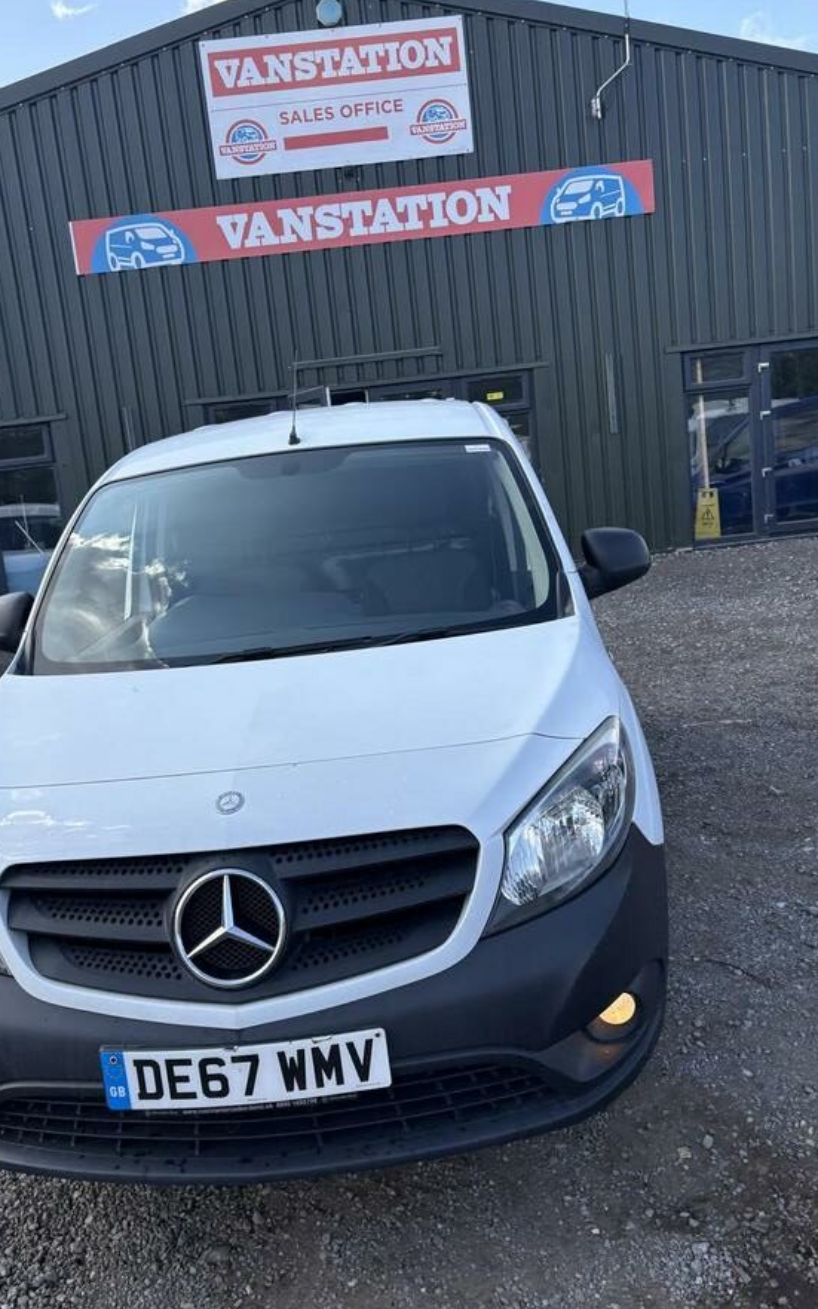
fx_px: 999
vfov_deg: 66.5
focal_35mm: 28
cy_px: 647
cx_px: 359
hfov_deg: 44.4
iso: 50
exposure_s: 1/1420
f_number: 1.6
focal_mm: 5.96
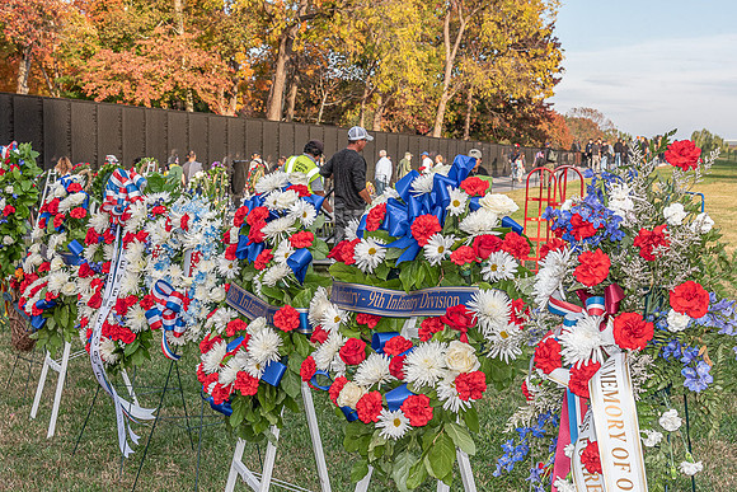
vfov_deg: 23.8
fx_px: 1162
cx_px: 304
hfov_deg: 35.1
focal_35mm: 57
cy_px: 304
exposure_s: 1/250
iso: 500
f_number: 10
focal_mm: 46
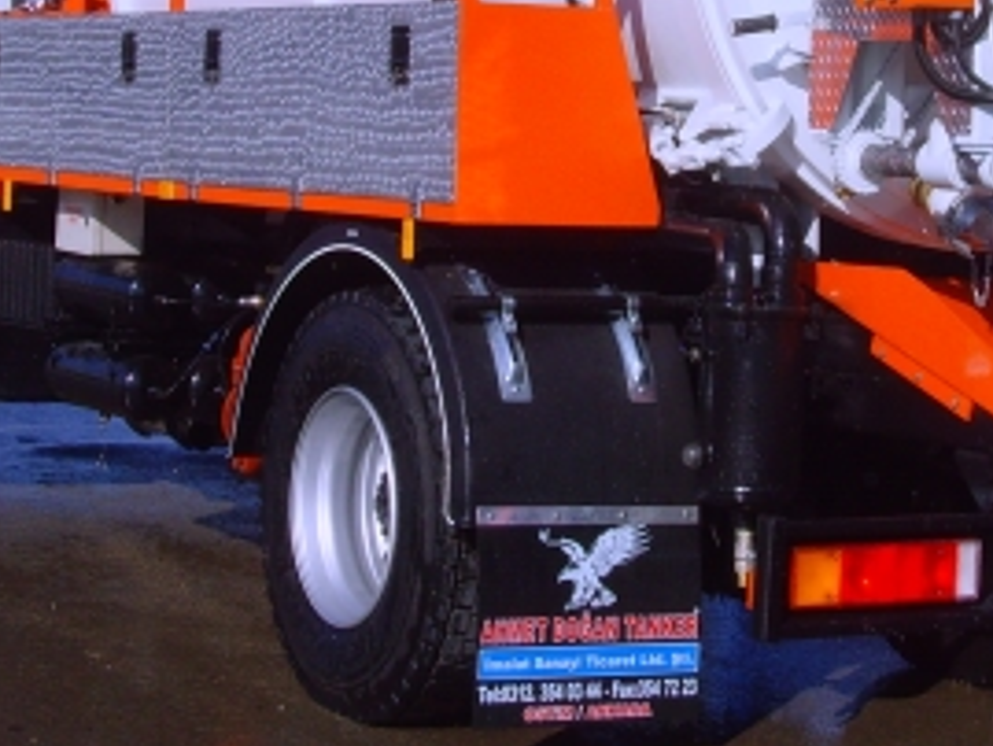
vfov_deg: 12.9
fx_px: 3272
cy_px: 50
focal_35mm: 114
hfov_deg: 17.2
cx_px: 609
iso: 80
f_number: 6.7
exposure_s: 1/500
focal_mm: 8.8
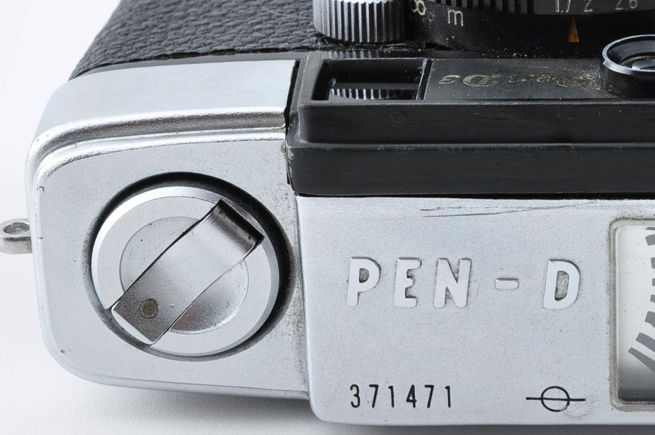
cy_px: 126
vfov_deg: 11.7
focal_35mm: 117
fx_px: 2126
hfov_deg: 17.3
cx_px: 583
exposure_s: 1/200
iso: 200
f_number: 16
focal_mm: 40
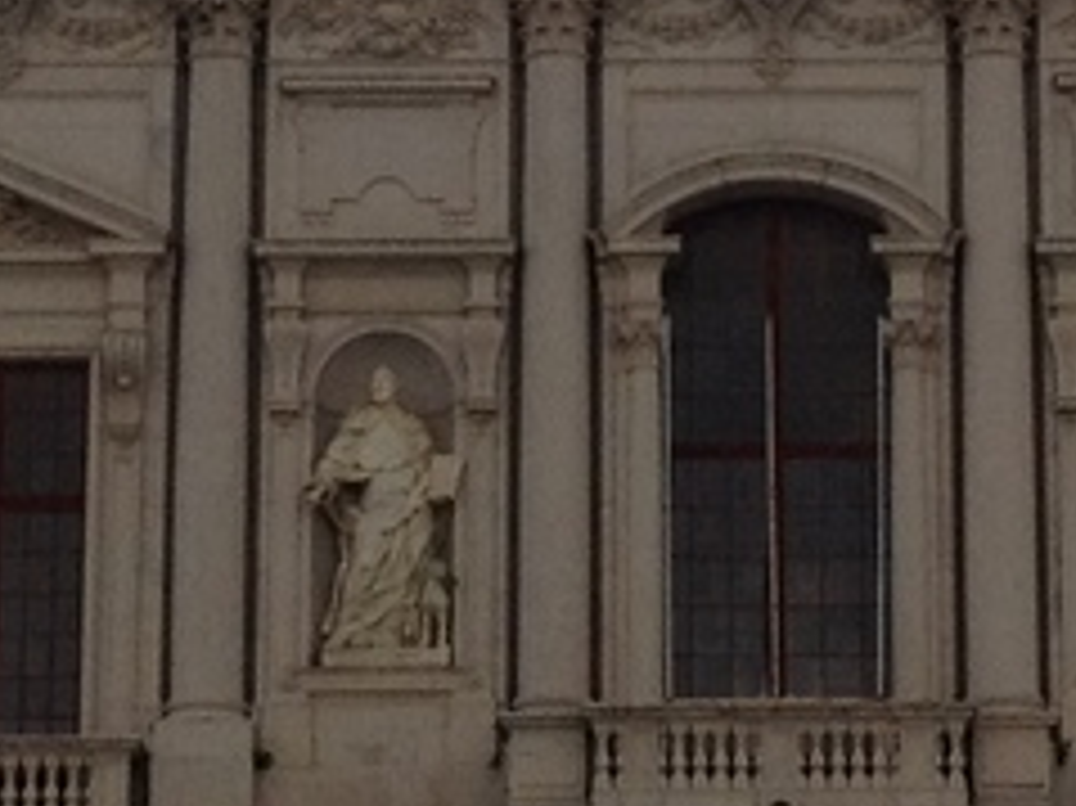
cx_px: 806
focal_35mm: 234
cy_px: -239
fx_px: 7270
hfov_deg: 8.5
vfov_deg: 6.3
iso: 64
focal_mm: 4.28
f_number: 2.4
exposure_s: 1/418
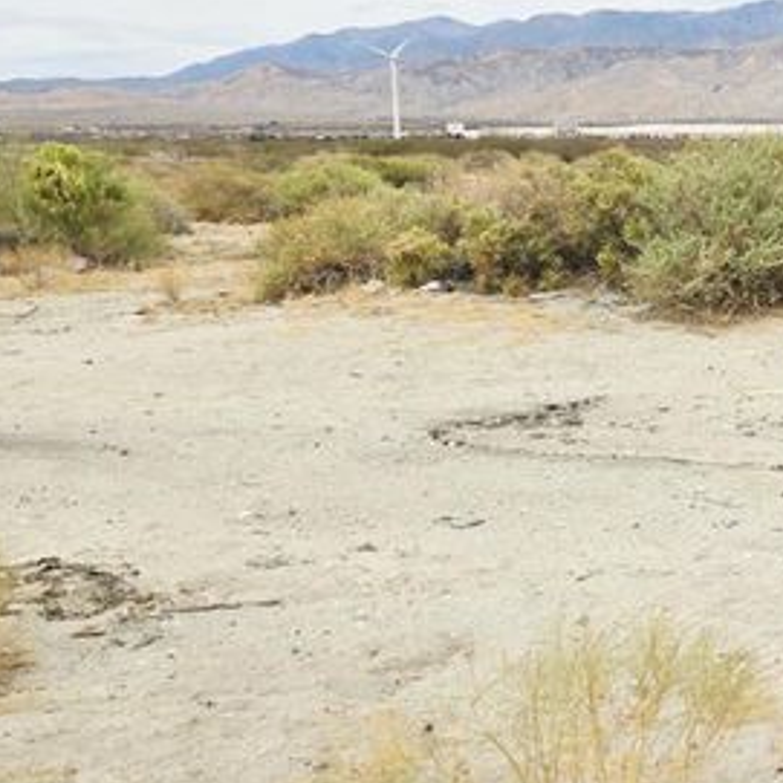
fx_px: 1228
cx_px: 913
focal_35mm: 48
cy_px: 254
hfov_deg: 30.6
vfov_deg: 35.0
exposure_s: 1/1650
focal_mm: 5.4
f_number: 1.8
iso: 25
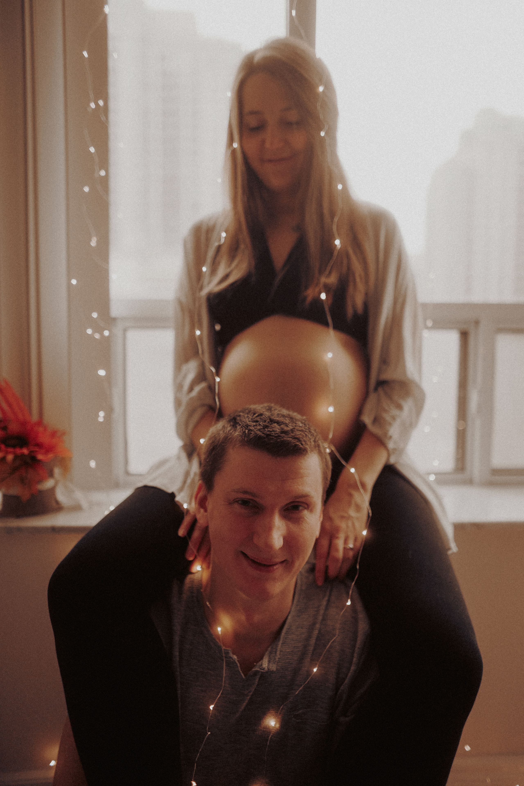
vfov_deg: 73.7
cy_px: 393
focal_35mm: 24
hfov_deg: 53.1
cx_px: 262
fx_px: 524
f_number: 1.4
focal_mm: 24
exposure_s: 1/250
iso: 200
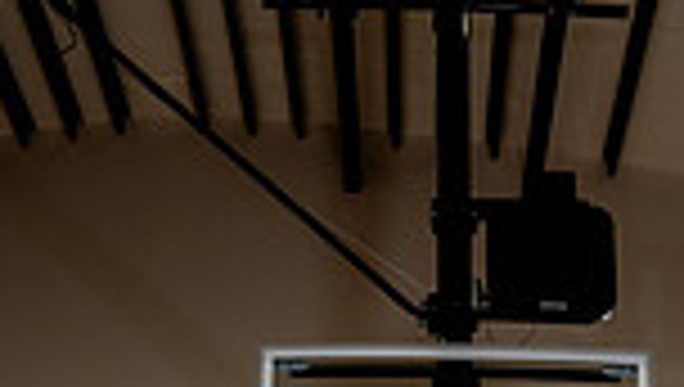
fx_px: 1126
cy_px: 968
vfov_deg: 13.4
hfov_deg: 33.4
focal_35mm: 62
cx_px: 468
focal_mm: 20
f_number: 8
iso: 250
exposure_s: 1/250
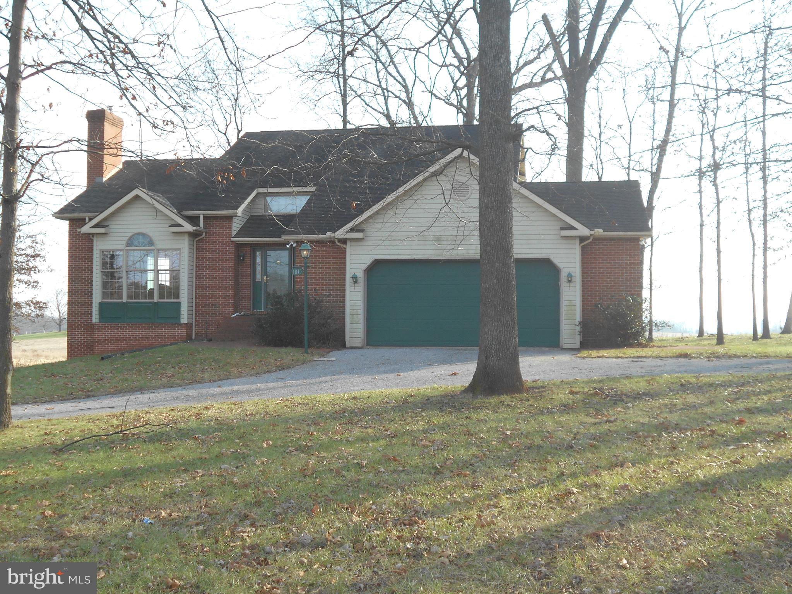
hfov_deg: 43.8
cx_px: 396
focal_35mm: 43
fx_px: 984
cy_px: 297
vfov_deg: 33.6
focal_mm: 7.7
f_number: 4.2
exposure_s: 1/250
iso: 80
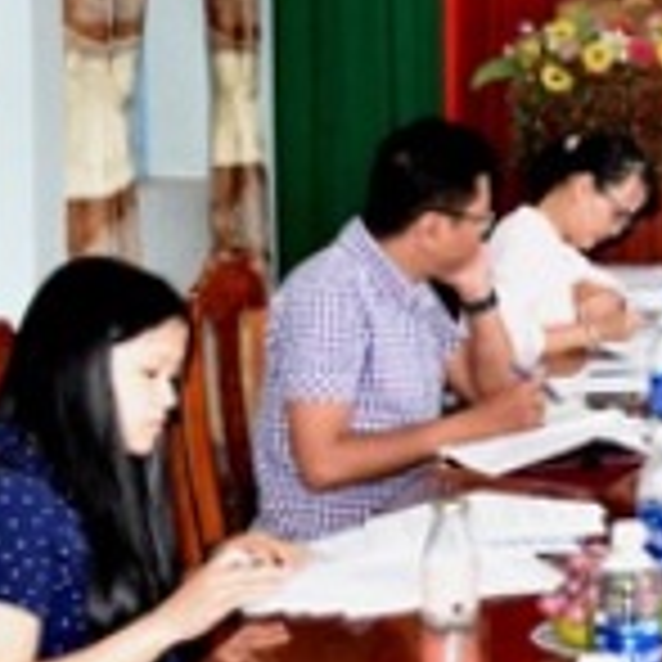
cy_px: 99
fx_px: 2445
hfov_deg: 14.2
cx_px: 1058
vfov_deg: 15.3
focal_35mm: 113
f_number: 5.6
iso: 1600
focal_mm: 26
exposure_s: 1/125
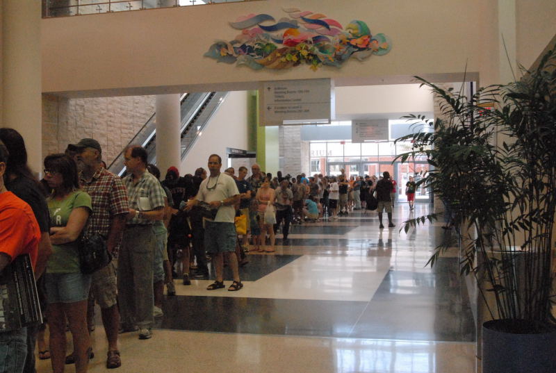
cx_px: 278
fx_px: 650
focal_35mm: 42
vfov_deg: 32.0
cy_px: 186
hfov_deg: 46.3
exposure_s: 1/350
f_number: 10
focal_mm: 28
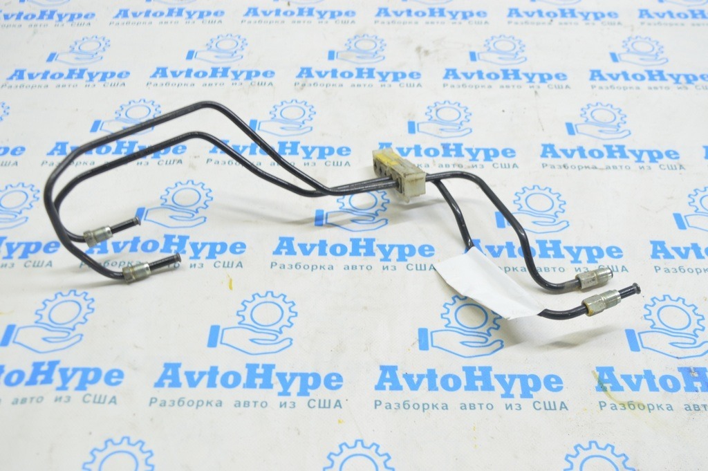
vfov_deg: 33.0
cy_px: 236
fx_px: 796
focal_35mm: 40
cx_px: 354
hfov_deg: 48.0
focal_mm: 27
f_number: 5.6
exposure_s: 1/15
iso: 400
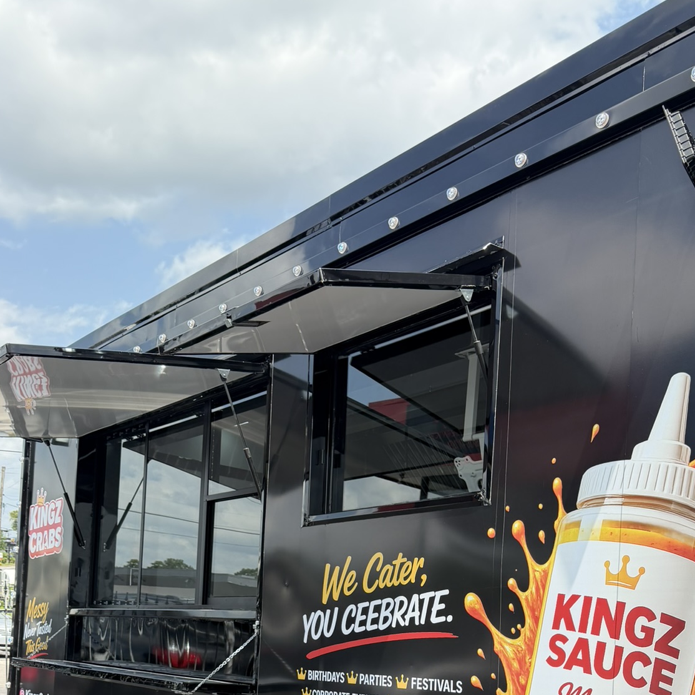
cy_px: 618
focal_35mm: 39
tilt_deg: -2.3
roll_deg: -1.3
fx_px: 886
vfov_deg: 39.9
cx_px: 422
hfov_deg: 42.6
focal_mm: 6.76
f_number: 1.78
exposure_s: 1/2801
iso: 100
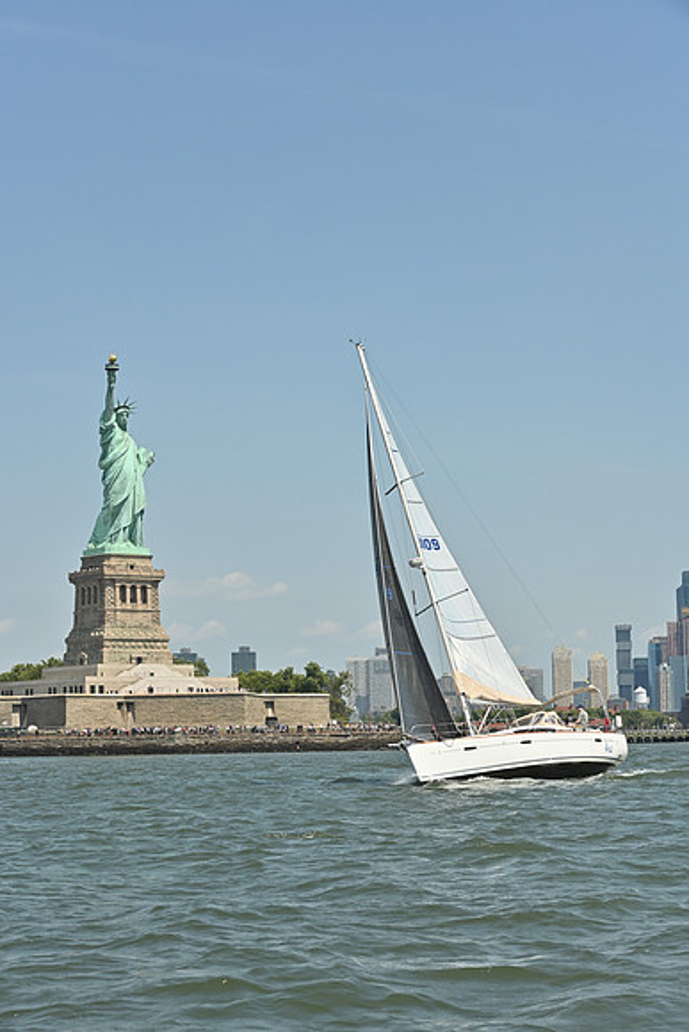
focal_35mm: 70
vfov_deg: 28.8
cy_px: 516
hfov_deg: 19.5
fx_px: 2008
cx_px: 344
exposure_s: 1/1250
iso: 320
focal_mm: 70
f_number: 8
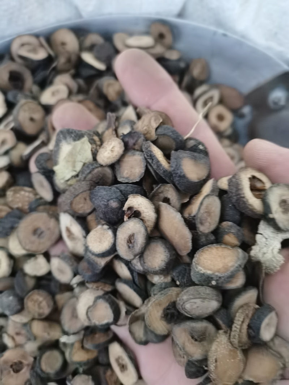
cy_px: 192
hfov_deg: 51.3
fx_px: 301
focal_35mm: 27
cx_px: 144
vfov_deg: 65.3
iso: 2500
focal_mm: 5.58
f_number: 1.8
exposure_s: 1/18
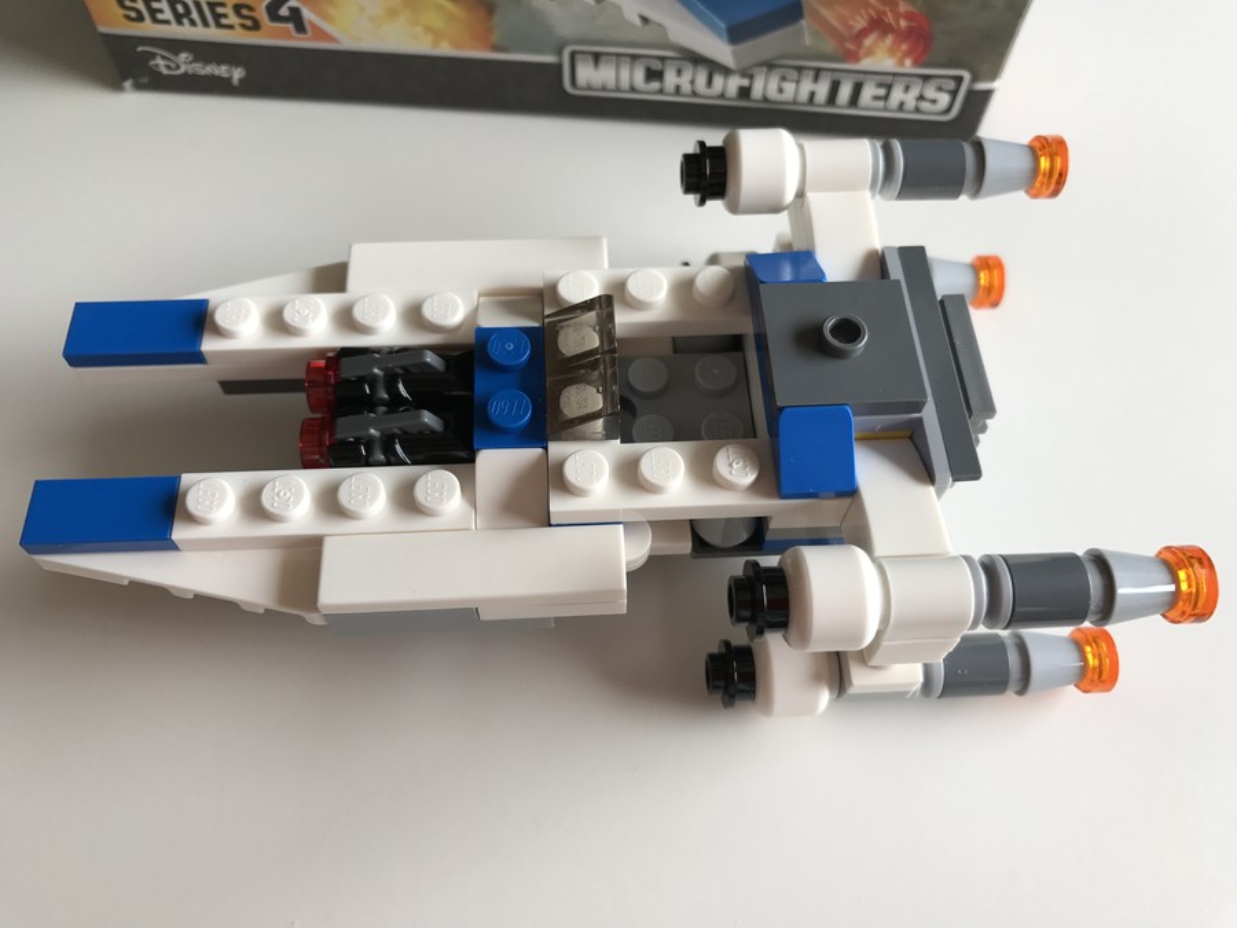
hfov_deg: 63.4
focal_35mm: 28
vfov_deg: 49.7
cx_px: 618
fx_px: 1001
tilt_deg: -62.1
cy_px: 464
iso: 20
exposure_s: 1/141
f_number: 1.8
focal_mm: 3.99
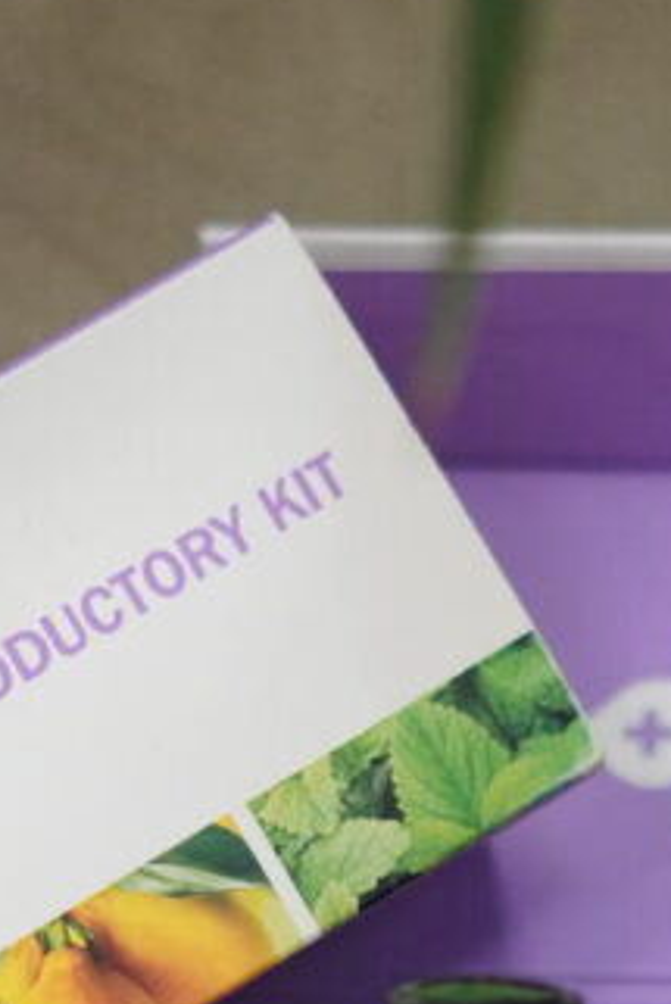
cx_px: 543
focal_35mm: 268
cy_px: 951
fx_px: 7484
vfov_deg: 7.7
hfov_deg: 5.1
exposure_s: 1/500
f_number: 1.8
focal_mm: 50
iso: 1000
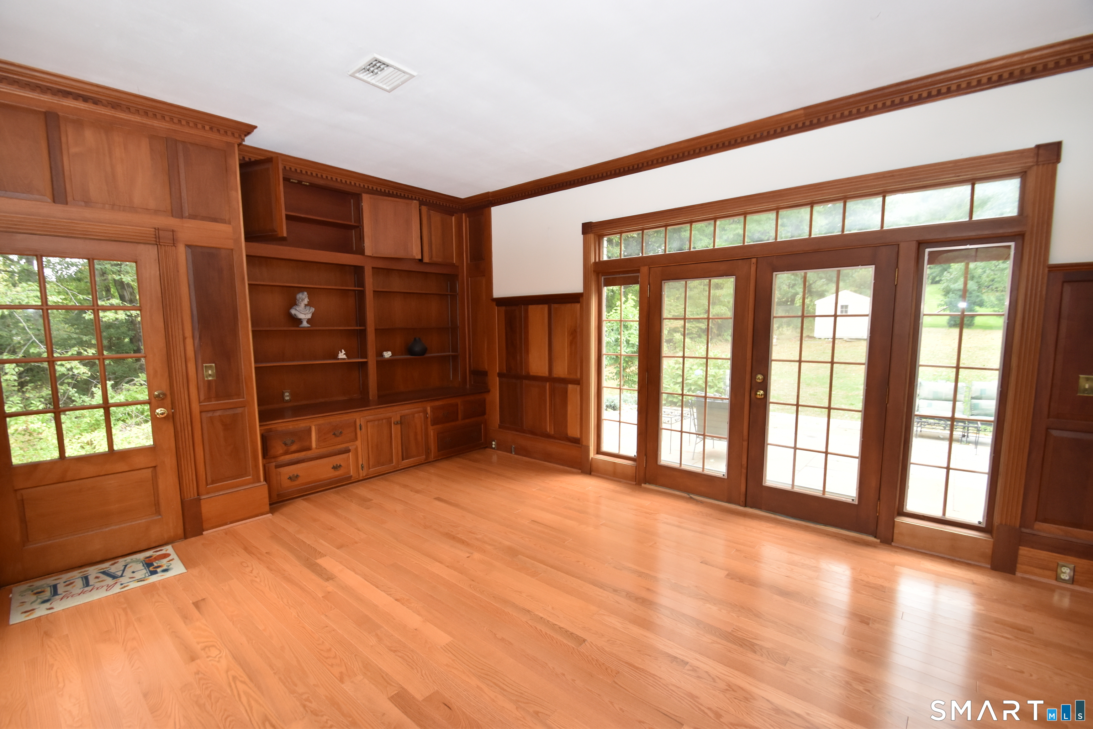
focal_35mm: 15
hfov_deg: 100.4
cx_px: 546
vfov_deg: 77.3
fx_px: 455
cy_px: 364
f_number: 5.6
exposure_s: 1/125
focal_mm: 10
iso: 800
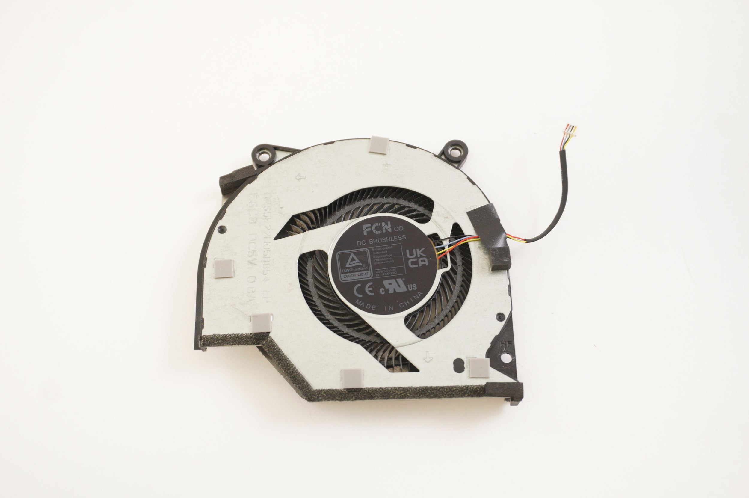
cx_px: 374
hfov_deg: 42.4
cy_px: 249
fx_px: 967
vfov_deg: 28.9
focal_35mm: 46
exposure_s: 1/30
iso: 1000
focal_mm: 31
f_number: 5.6
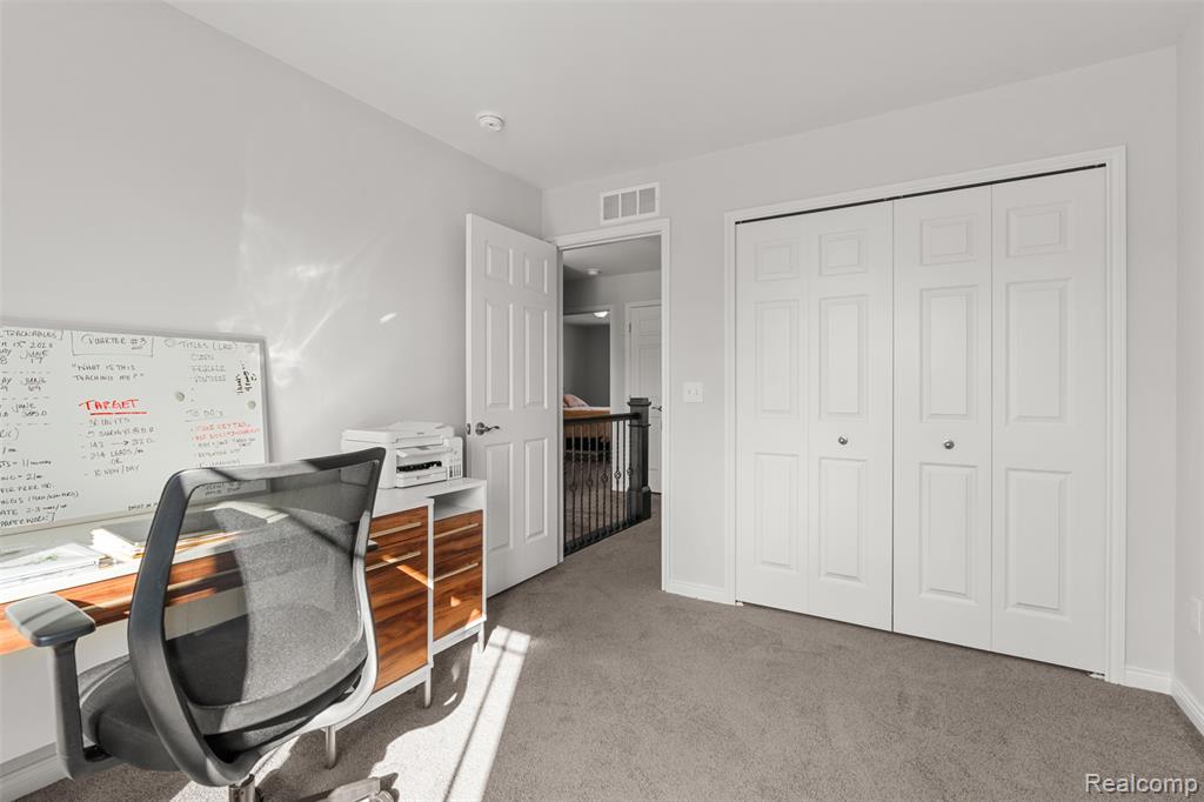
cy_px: 401
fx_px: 535
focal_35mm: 16
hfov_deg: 96.8
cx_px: 602
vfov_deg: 73.7
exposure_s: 1/20
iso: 400
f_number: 8
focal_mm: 16
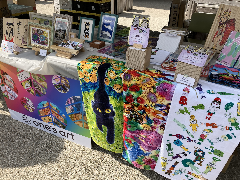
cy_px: 90
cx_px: 120
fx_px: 194
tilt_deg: -30.5
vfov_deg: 49.7
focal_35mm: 28
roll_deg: -2.2
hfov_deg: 63.4
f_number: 1.8
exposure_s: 1/1736
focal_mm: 3.99
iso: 32
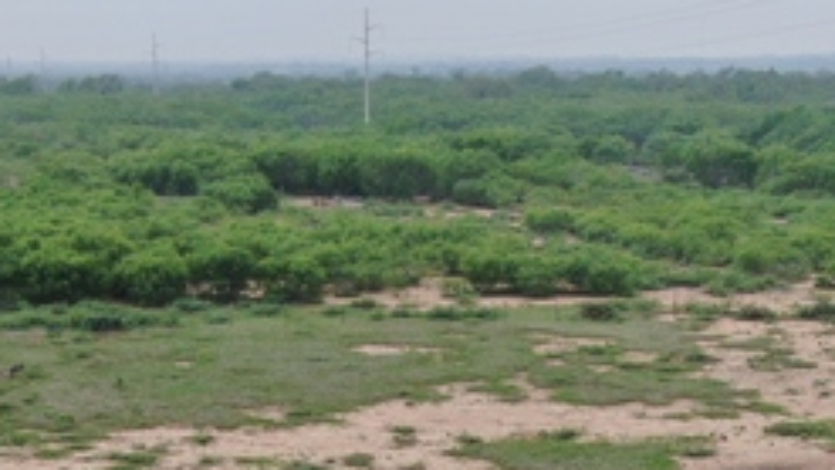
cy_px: 615
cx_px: 436
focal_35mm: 93
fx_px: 2059
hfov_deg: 22.9
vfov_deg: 12.6
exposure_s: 1/240
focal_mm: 5.57
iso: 100
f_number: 3.2
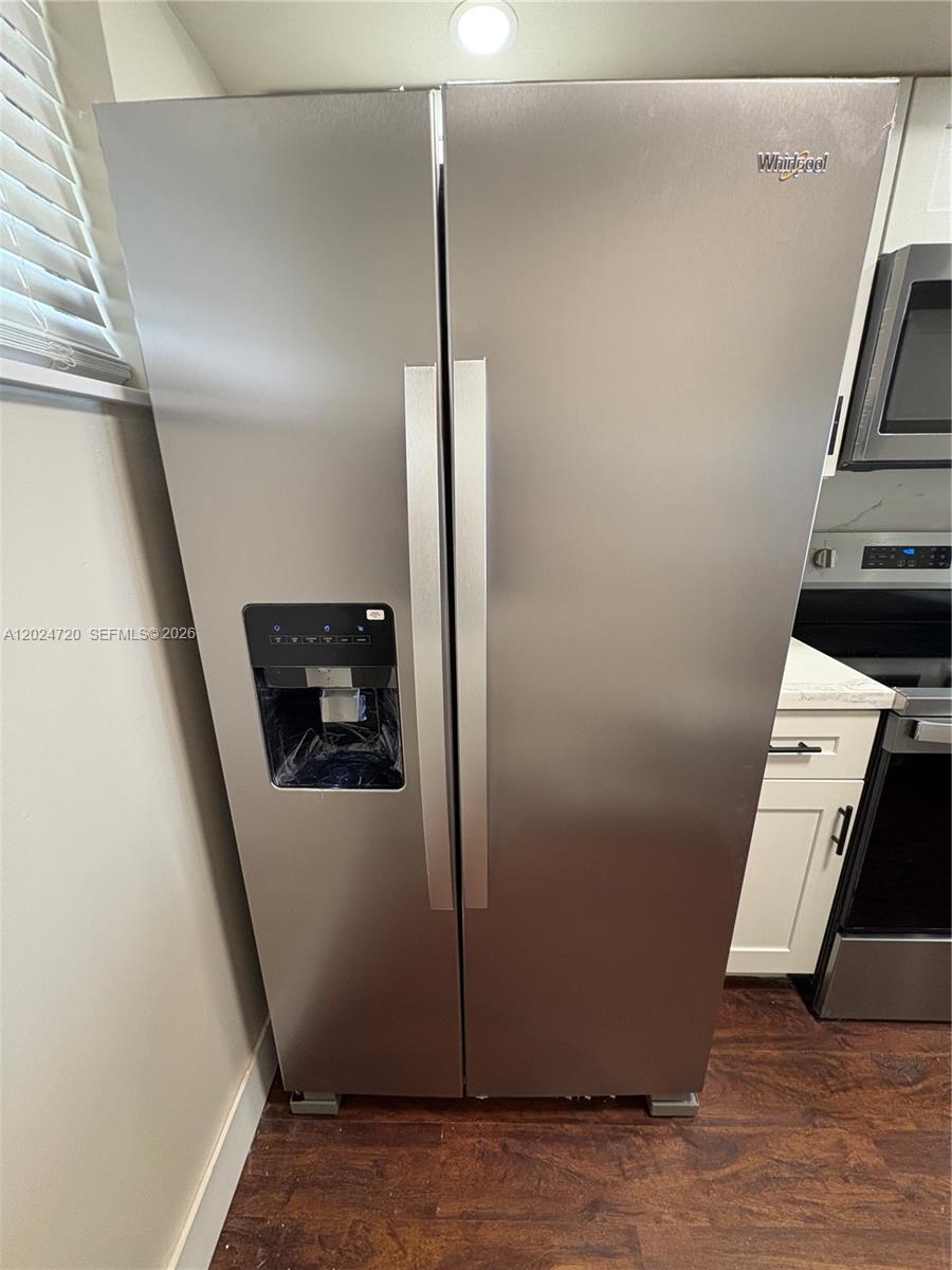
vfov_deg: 102.1
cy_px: 635
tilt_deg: -16.6
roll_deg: +0.5
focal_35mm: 14
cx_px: 476
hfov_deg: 85.7
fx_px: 513
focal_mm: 2.22
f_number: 2.2
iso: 320
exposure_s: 1/60
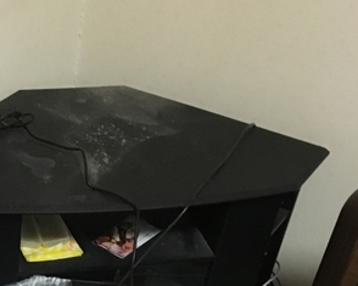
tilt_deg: -43.4
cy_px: 422
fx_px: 816
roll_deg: -2.0
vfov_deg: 17.9
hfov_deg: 23.7
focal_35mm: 77
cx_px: 1
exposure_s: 1/15
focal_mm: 4.15
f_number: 2.2
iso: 320
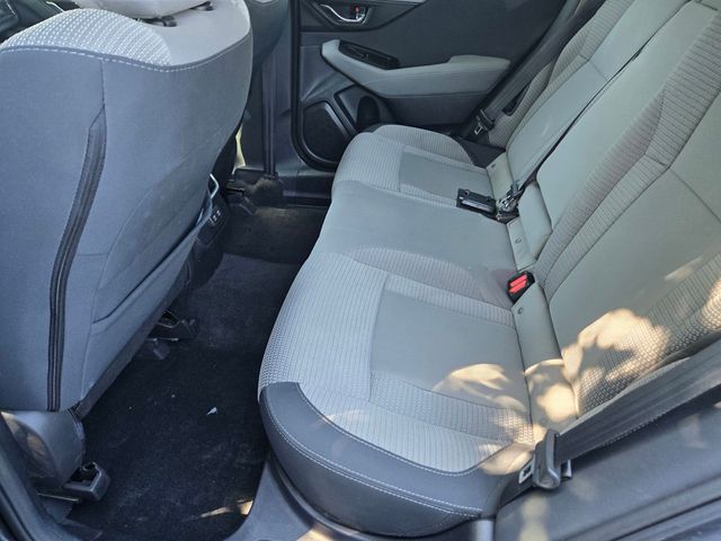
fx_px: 479
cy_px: 270
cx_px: 360
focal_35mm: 23
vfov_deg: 58.9
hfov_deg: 73.9
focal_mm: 5.4
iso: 160
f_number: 1.8
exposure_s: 1/120
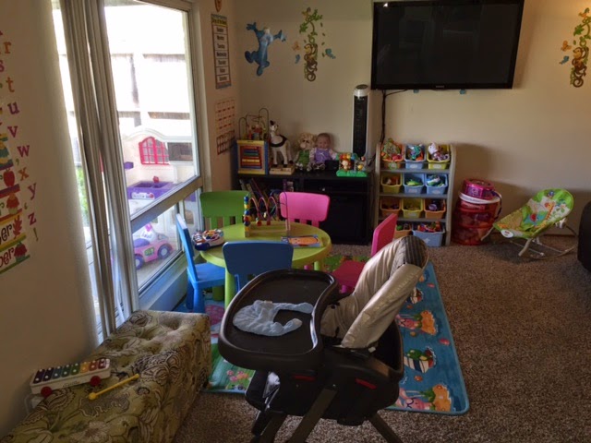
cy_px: 222
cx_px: 296
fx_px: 495
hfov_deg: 61.7
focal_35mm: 29
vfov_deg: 48.2
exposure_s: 1/30
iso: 40
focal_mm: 4.15
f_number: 2.2
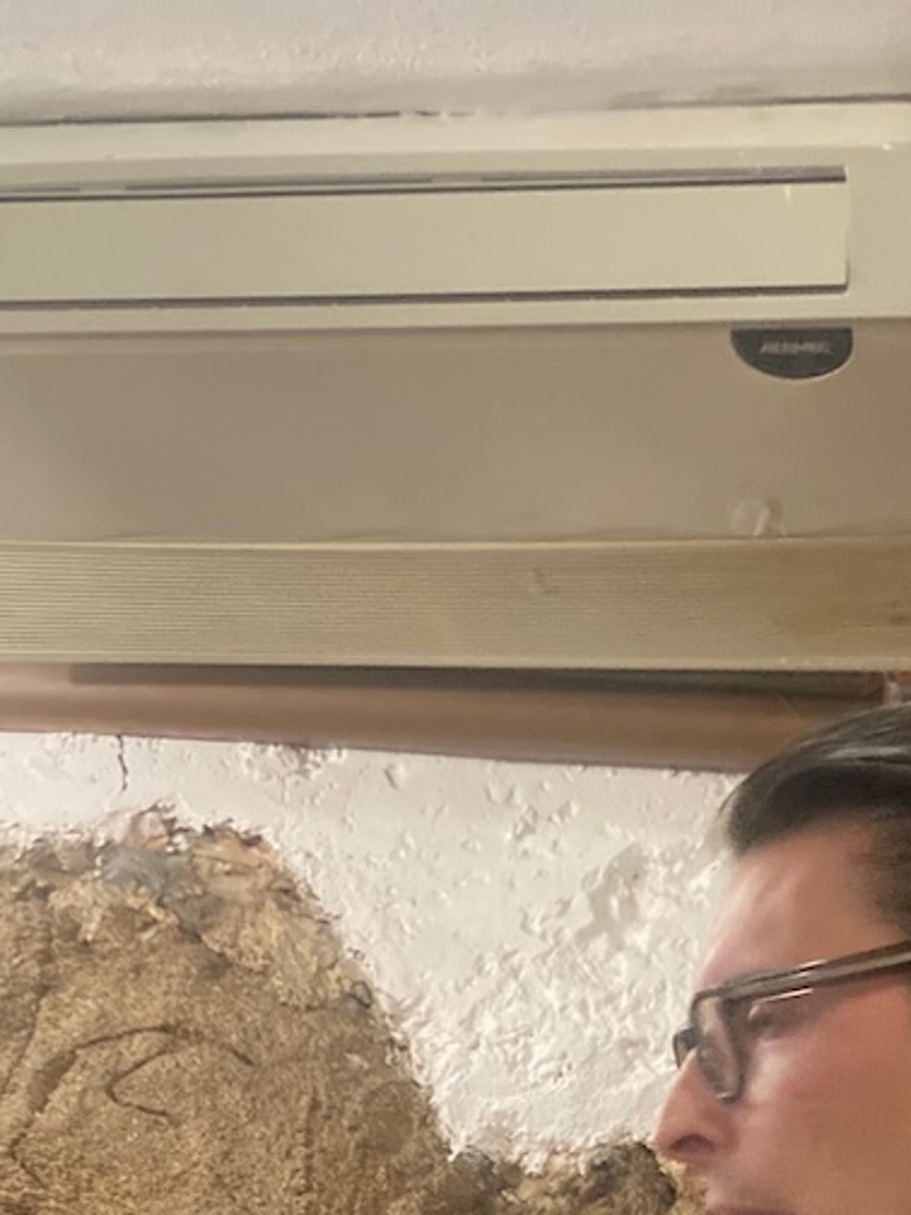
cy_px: 1583
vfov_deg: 23.3
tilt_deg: +11.8
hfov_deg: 19.7
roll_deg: -3.6
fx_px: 2597
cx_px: 752
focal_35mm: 74
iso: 640
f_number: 1.8
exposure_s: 1/25
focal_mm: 3.99
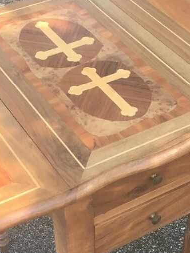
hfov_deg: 19.4
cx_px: 99
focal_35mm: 76
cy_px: 186
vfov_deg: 25.4
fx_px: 556
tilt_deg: -49.0
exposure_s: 1/33
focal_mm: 4.15
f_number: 2.2
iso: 25
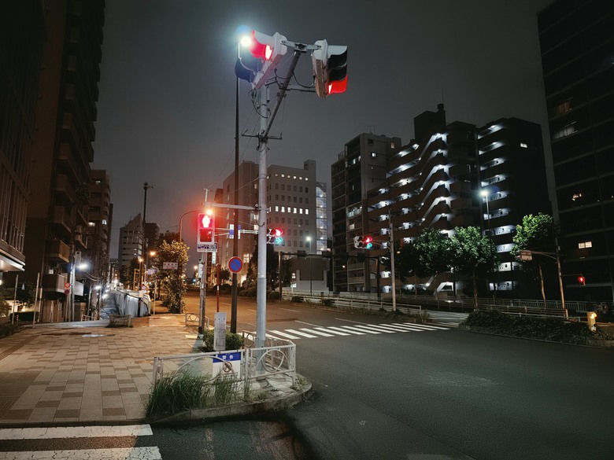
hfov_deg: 73.9
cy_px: 230
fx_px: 408
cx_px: 307
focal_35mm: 23
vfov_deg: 58.9
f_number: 1.4
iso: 500
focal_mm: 6.5
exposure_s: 1/25
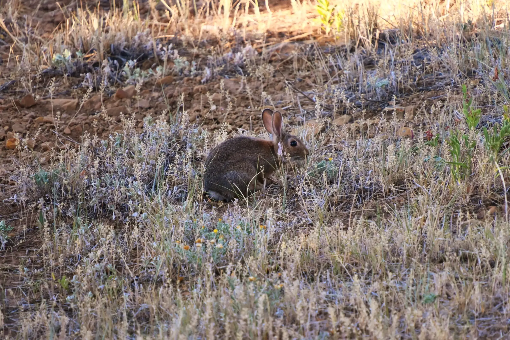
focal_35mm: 450
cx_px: 255
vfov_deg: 3.1
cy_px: 170
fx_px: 6375
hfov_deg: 4.6
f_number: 6.3
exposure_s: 1/250
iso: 900
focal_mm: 300
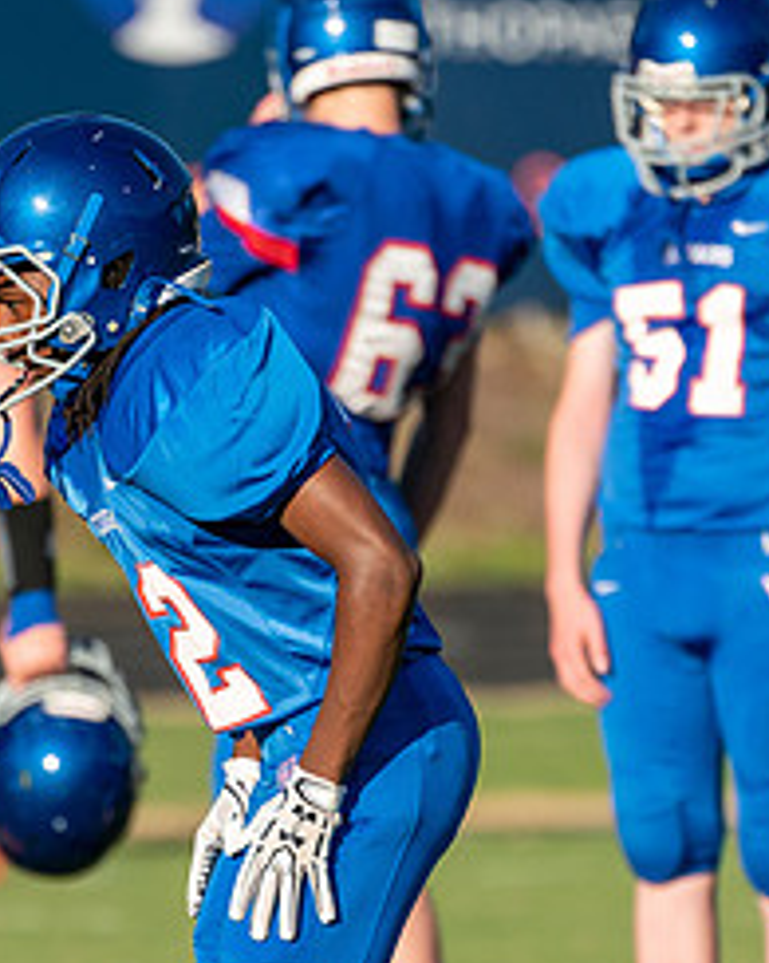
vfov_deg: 1.6
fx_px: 34445
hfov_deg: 1.3
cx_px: 237
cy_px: 732
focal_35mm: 1210
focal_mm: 400
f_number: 5.6
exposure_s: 1/3200
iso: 800
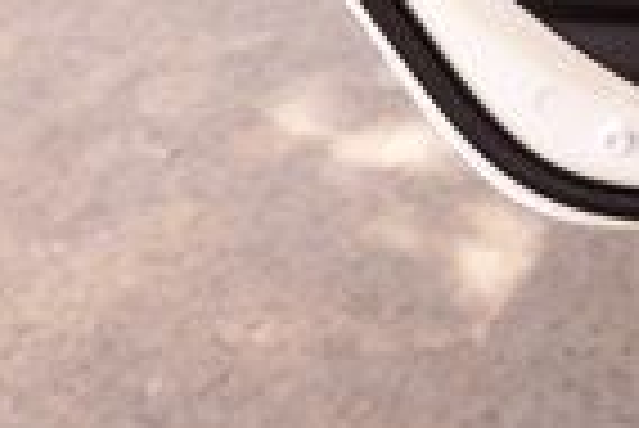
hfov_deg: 17.5
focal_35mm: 108
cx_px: 882
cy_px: -516
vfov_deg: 11.1
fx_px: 1919
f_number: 5
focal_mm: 24
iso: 640
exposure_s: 1/200
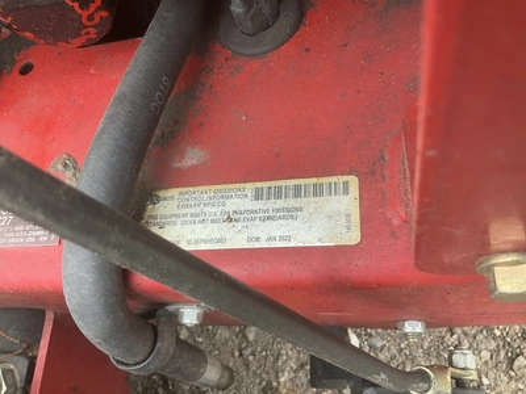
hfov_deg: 61.7
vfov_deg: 48.2
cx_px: 263
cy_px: 197
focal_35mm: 29
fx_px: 441
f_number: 1.8
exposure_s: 1/122
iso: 25
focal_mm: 3
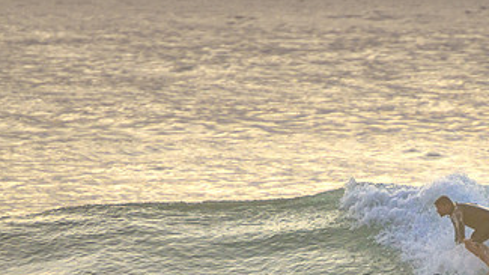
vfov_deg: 1.2
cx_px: 461
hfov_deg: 2.1
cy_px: 249
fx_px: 13333
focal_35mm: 1028
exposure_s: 1/2000
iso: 560
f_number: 5.6
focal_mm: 400
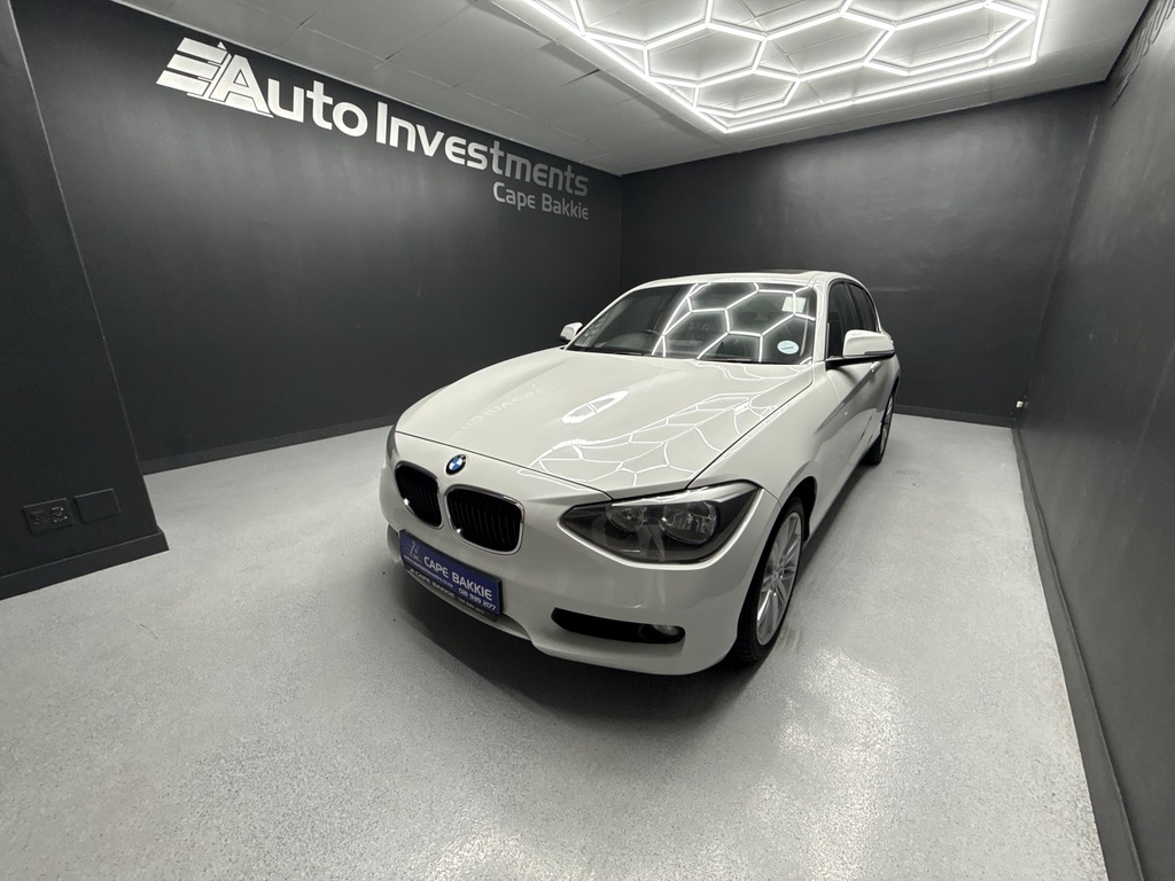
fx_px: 475
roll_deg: -0.1
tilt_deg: -15.9
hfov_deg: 102.1
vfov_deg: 85.7
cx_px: 588
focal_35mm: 14
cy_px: 440
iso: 100
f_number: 2.2
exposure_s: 1/100
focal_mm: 2.22
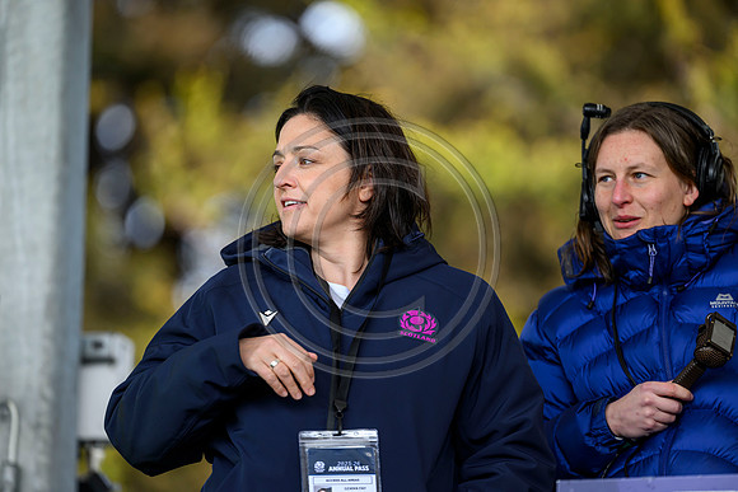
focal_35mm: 400
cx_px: 369
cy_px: 246
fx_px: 8202
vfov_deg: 3.4
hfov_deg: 5.2
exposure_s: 1/800
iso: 500
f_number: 3.2
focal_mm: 400
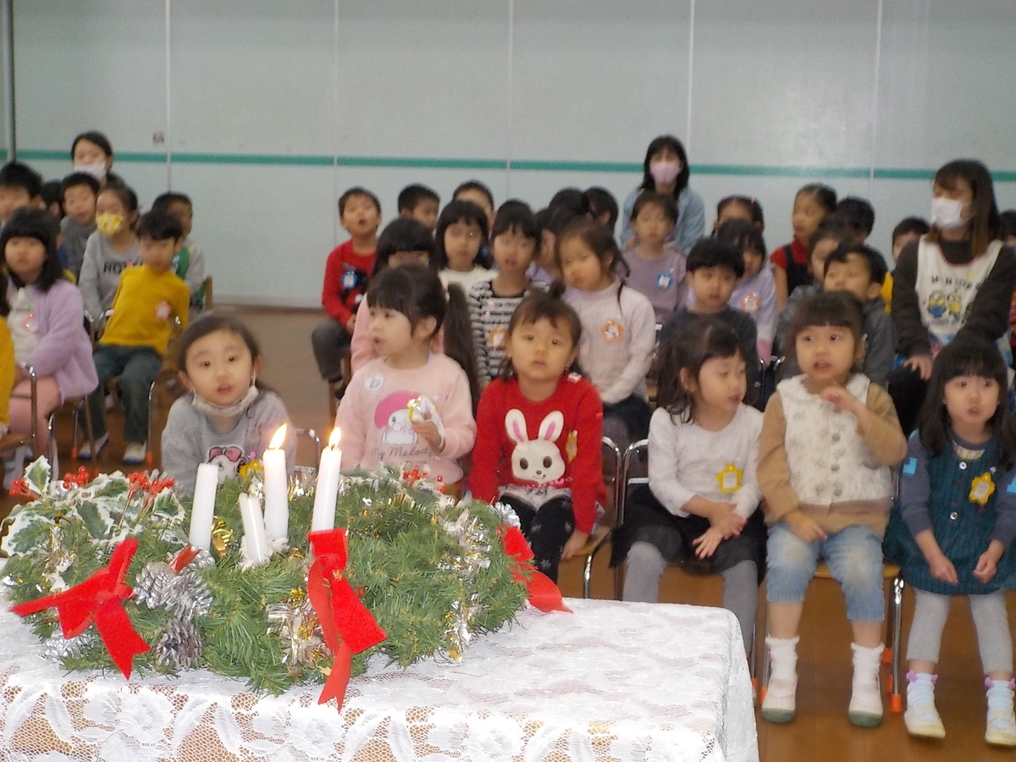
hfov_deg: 33.2
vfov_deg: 25.2
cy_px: 381
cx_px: 508
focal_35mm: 58
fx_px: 1702
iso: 400
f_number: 4.7
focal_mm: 7.9
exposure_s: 1/30
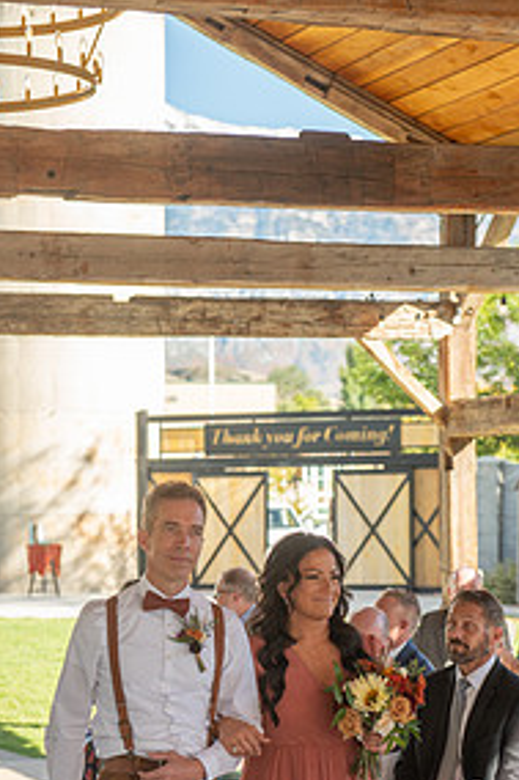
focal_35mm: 111
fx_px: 2403
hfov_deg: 12.3
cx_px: 273
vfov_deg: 18.3
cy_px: 604
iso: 400
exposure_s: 1/1000
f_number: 4
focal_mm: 70
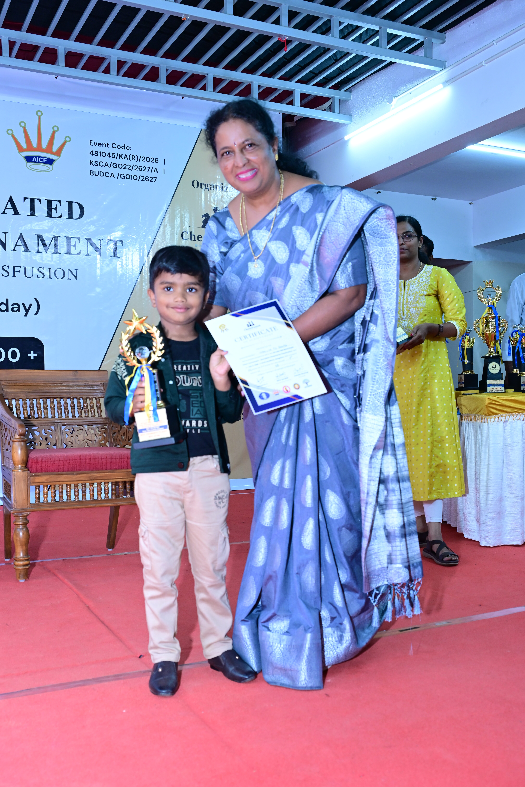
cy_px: 394
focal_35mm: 37
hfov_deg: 35.9
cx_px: 262
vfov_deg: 51.9
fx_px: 809
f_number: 5.6
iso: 1250
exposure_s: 1/125
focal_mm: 37
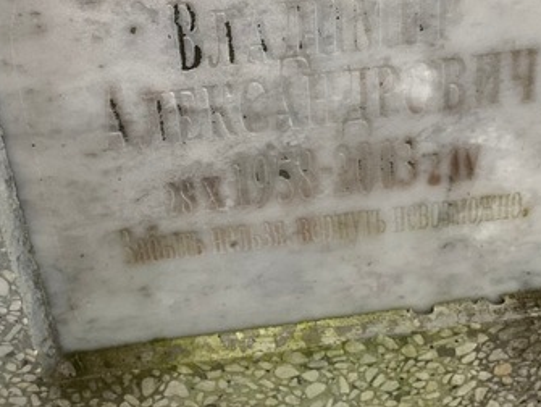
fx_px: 970
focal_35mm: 62
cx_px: 252
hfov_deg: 31.2
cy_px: 19
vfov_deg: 22.9
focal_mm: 4.25
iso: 100
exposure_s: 1/121
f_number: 1.8
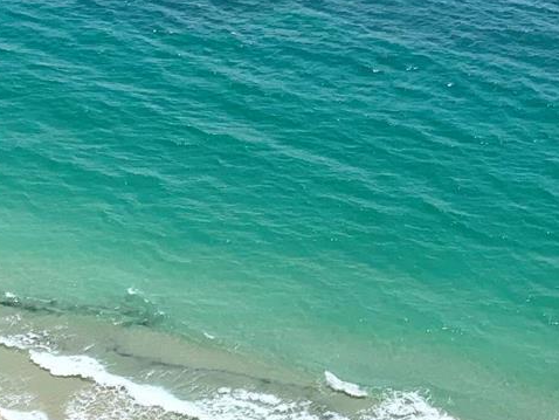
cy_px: 278
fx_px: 1567
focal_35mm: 97
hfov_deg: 20.2
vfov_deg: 15.2
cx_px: 264
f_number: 1.8
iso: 20
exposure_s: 1/3322
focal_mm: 3
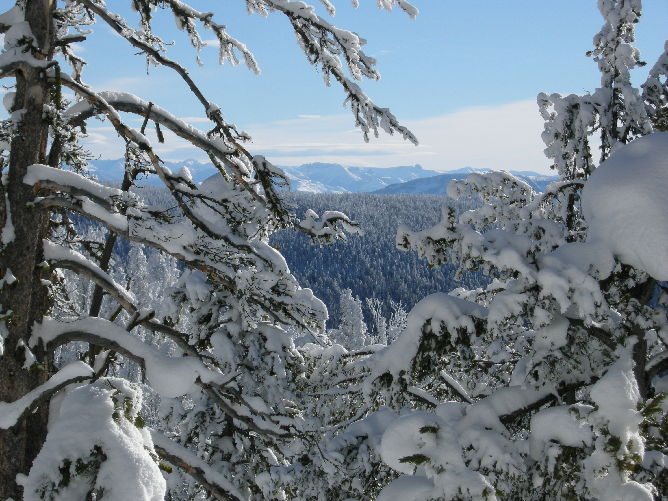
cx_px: 334
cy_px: 250
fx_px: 2258
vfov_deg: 12.7
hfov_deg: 16.8
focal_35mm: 117
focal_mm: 24.5
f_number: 7.1
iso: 64
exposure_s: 1/366
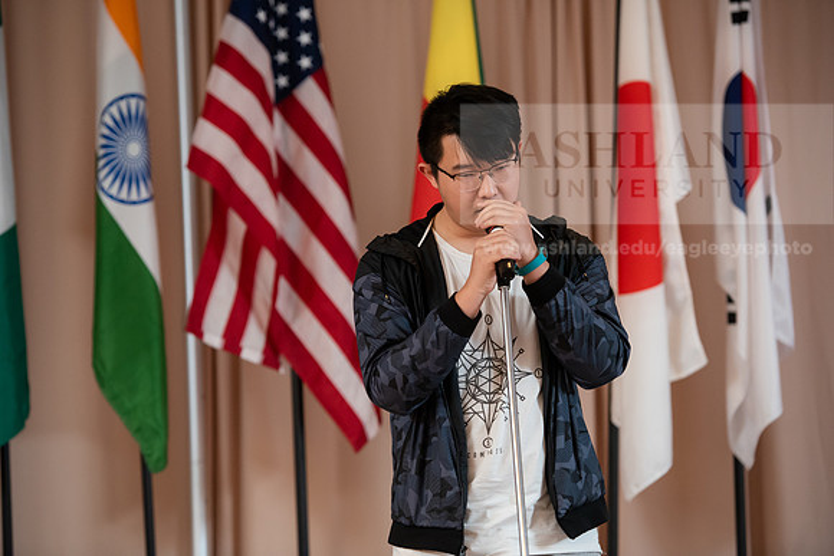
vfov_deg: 10.2
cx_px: 417
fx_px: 3128
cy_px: 278
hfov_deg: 15.2
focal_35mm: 135
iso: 2000
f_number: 3.2
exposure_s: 1/160
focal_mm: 135
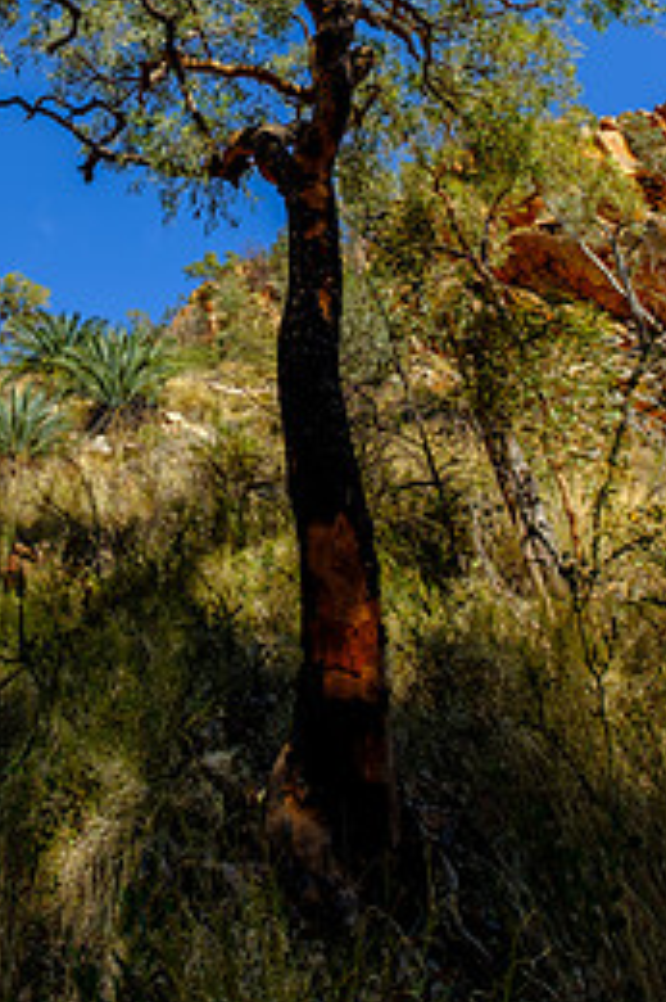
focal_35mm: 26
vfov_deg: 62.2
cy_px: 170
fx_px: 722
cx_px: 142
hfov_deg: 47.1
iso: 200
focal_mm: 10
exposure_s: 1/420
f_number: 5.6
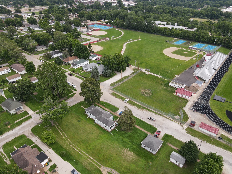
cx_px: 116
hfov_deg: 71.6
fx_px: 161
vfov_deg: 56.8
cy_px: 87
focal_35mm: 24
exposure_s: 1/320
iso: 110
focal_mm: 4.5
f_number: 2.8
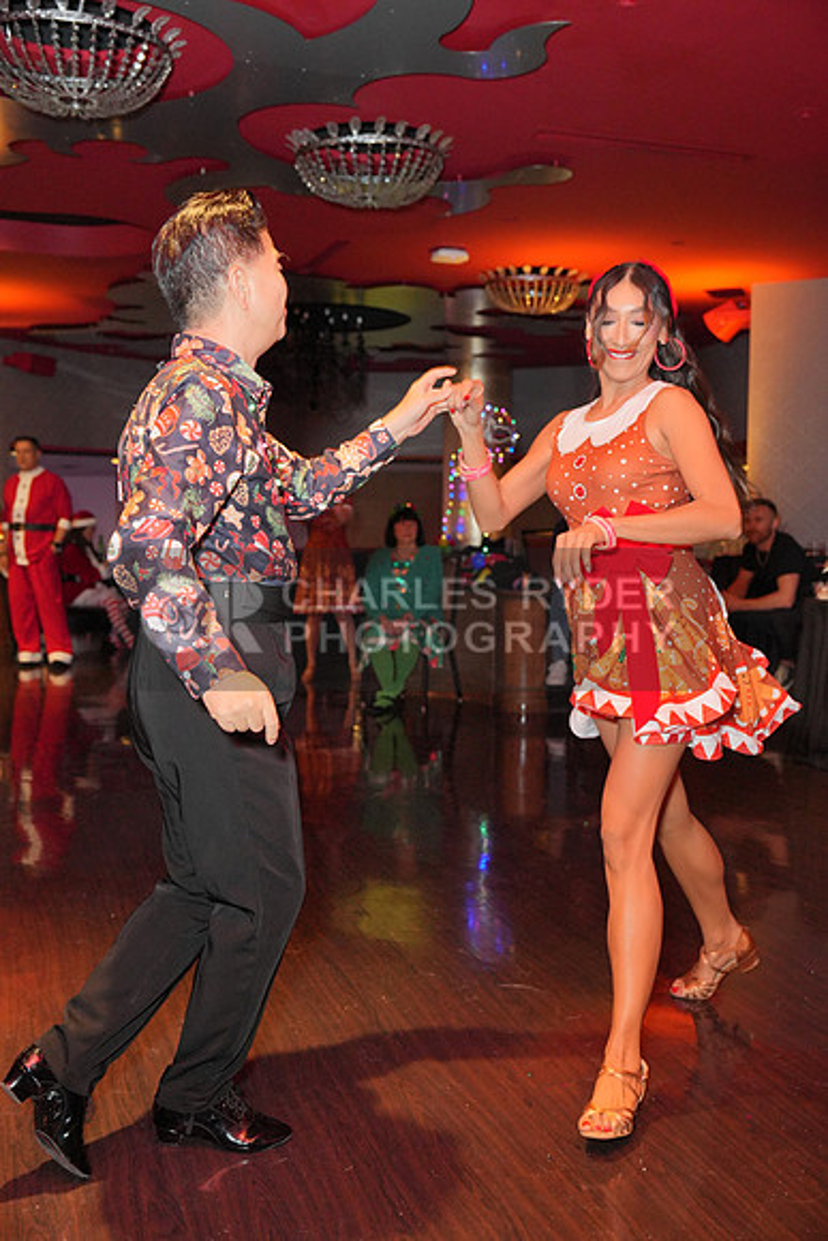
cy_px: 620
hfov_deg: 37.9
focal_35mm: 35
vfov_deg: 54.4
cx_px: 414
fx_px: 1207
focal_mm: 35
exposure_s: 1/200
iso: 4000
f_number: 4
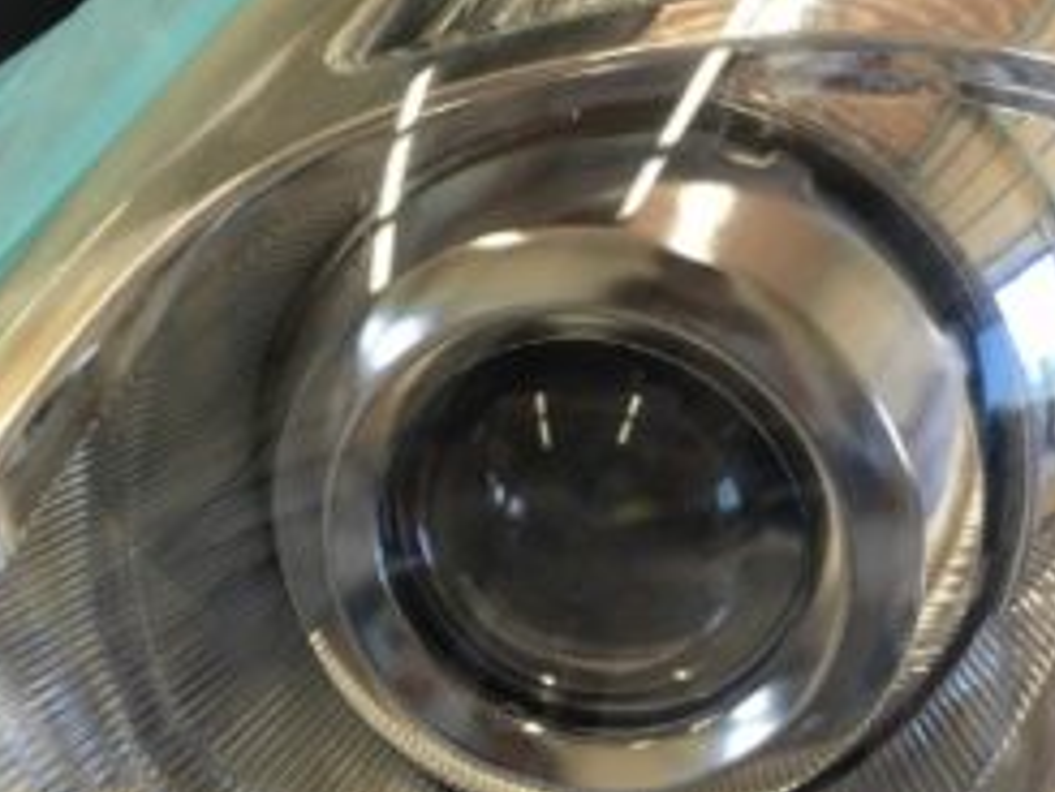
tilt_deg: -22.4
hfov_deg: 29.8
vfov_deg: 22.6
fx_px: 1982
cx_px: 525
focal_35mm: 65
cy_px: 437
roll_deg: -2.9
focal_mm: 4.15
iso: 32
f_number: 2.2
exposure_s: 1/30
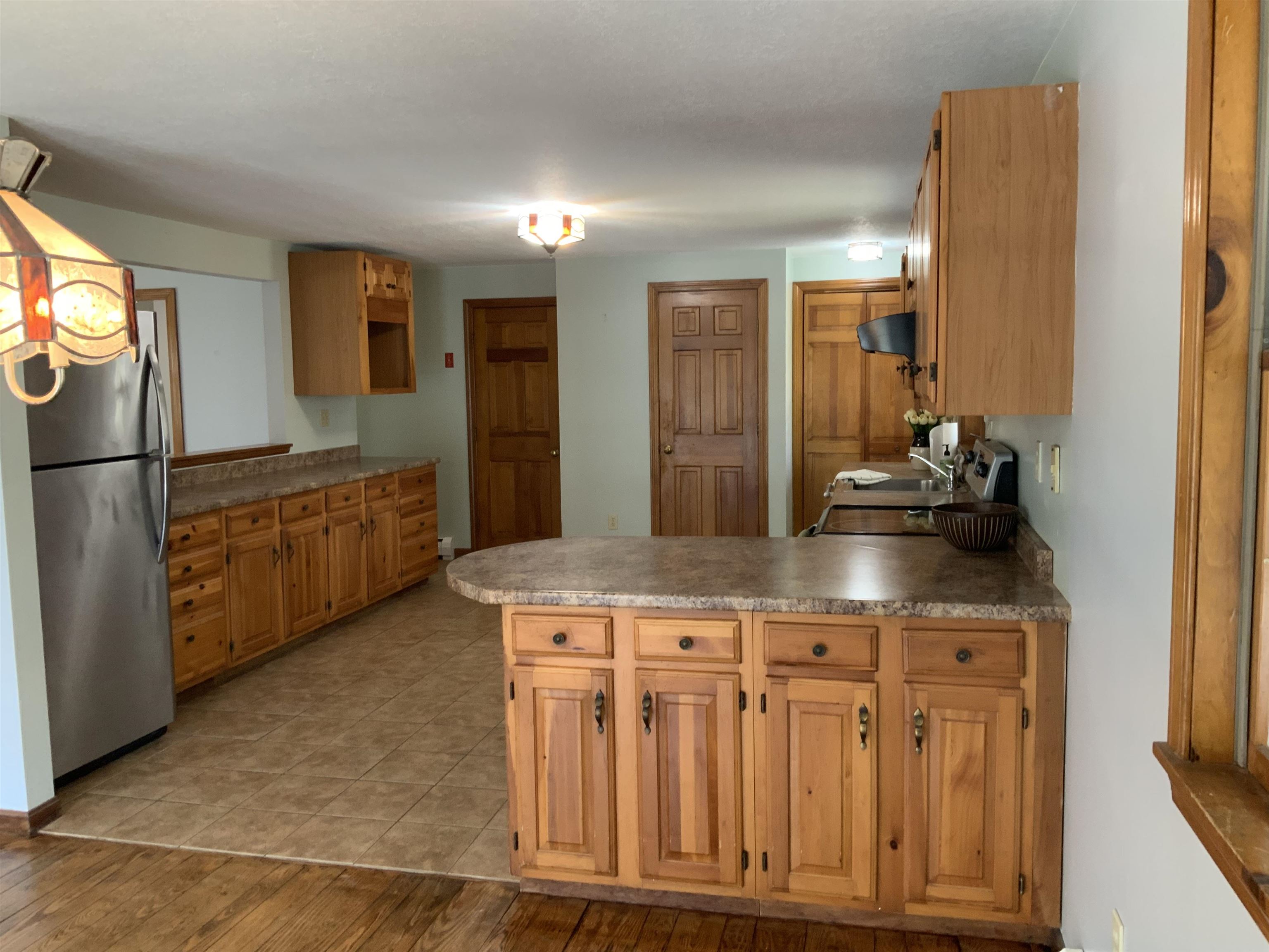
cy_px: 476
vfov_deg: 48.2
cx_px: 634
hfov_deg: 61.7
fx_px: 1063
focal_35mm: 29
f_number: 1.8
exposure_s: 1/60
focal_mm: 3
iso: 125
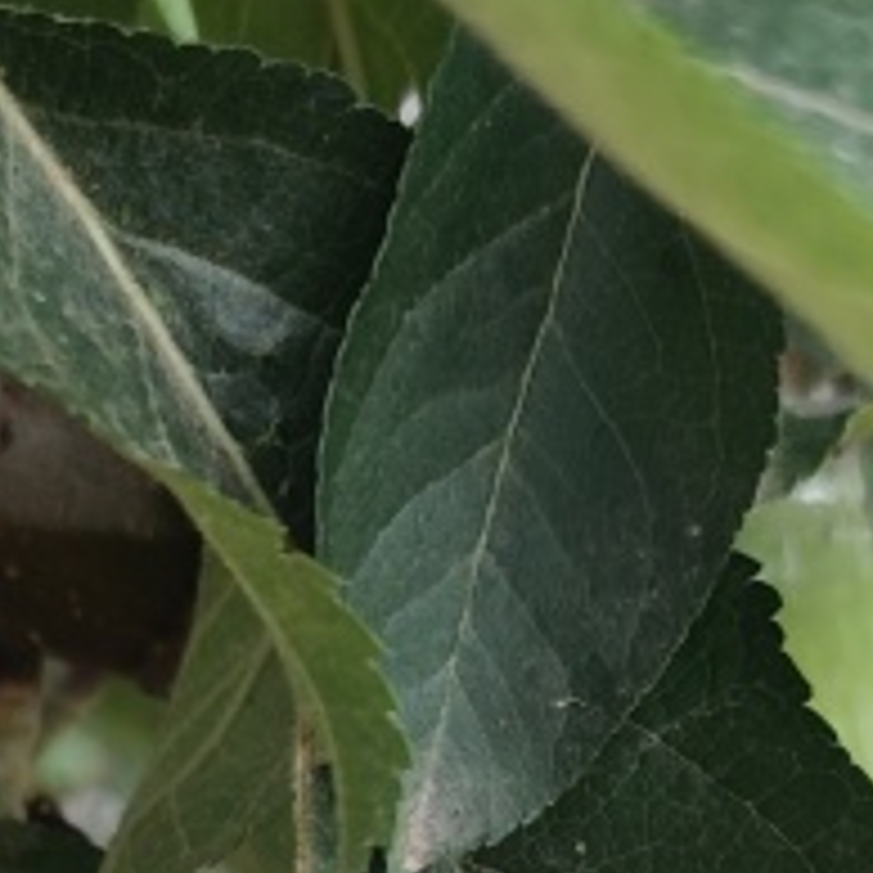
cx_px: 297
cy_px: 1600
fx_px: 3196
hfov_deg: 15.5
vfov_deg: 13.8
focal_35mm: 112
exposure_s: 1/100
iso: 80
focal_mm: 6.14
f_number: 1.65
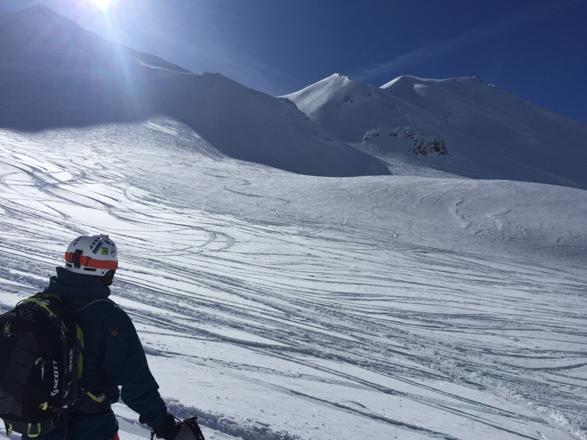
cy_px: 220
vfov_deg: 48.2
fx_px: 492
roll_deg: +3.1
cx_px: 294
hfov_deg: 61.7
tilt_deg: +7.9
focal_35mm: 29
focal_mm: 4.15
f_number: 2.2
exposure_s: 1/13333
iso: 32
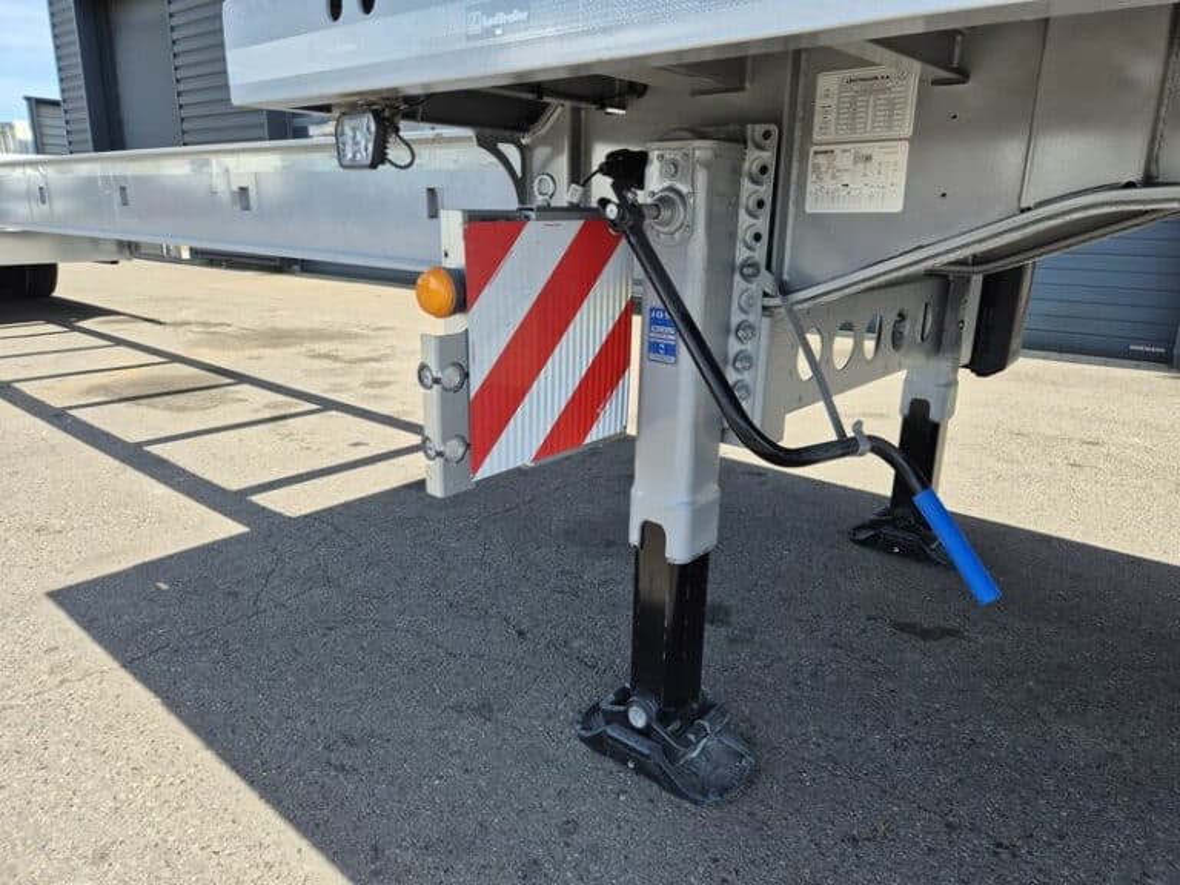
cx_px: 590
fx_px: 784
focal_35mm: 23
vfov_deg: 58.9
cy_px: 442
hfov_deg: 73.9
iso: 25
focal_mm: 5.4
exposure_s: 1/594
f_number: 1.8
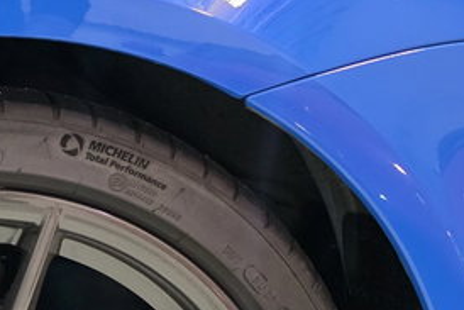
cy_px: 459
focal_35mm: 67
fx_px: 864
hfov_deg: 27.3
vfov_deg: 18.2
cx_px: -58
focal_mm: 6.3
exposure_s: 1/120
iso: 1600
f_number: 1.7
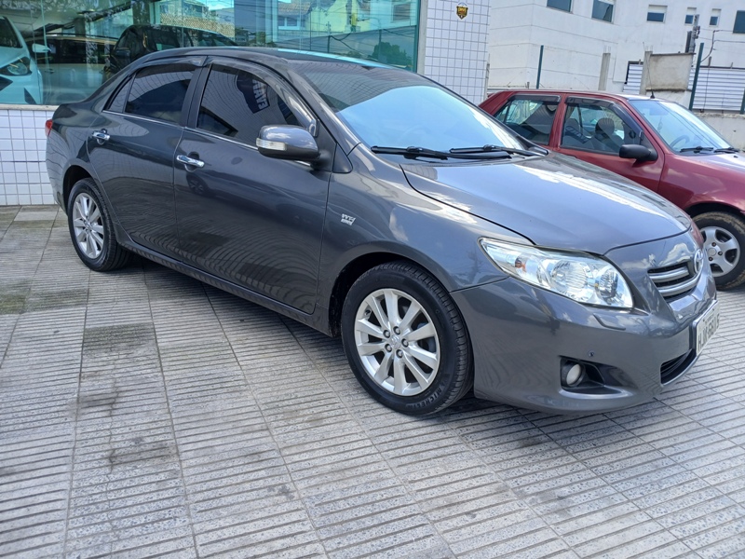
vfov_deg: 53.1
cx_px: 372
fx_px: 560
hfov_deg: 67.3
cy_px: 280
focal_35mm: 26
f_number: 1.8
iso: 20
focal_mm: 3.98
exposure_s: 1/123
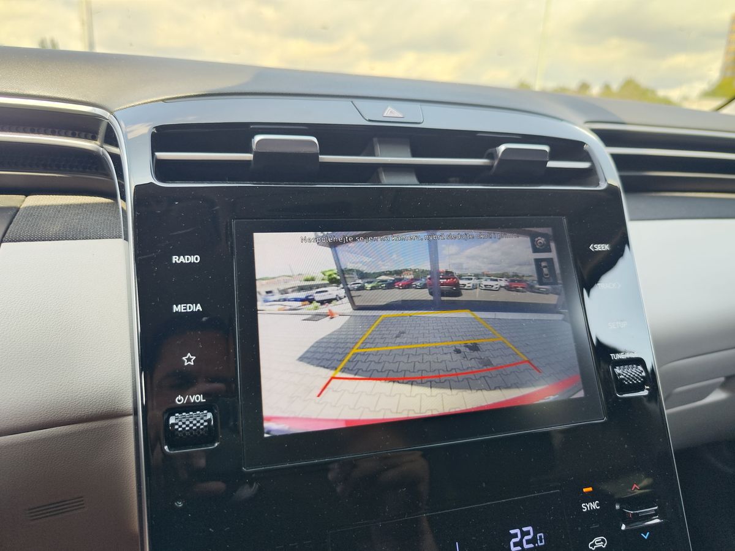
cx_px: 368
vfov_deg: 58.9
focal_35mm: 23
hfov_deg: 73.9
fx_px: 488
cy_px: 276
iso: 50
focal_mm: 7.01
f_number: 1.69
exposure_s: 1/124
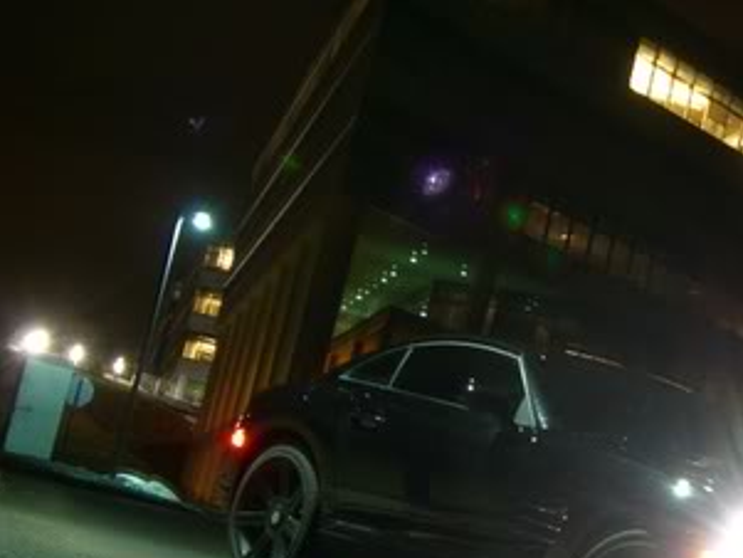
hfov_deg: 16.7
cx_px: 627
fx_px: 2512
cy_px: 393
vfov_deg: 12.6
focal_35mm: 117
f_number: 3.4
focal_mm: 11.5
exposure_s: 3.2
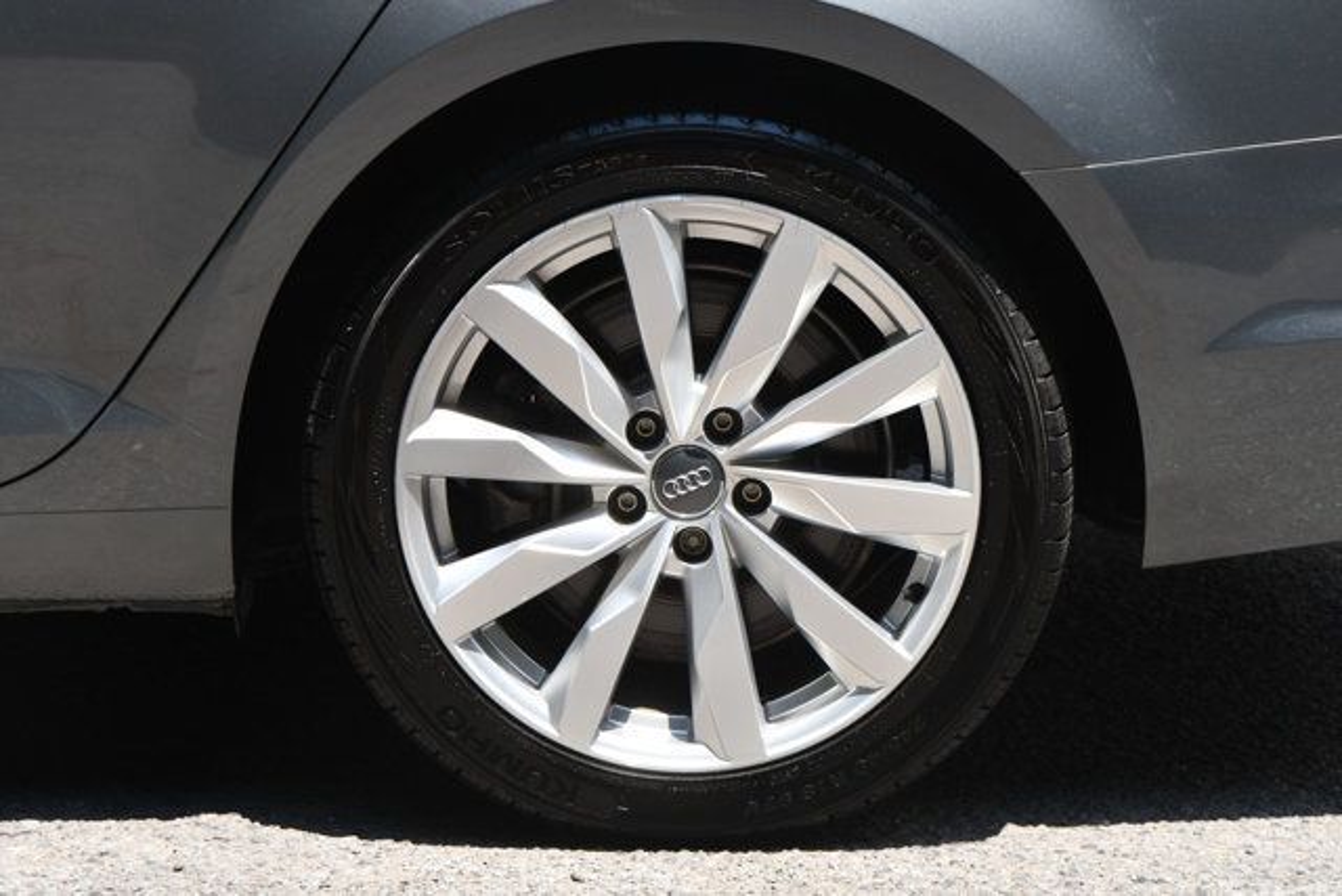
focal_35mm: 147
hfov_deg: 14.0
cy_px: 448
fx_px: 5481
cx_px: 671
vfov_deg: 9.3
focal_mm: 98
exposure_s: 1/250
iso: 180
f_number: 8
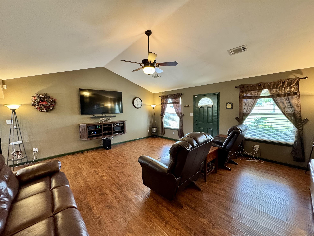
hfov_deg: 102.1
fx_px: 127
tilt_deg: -4.6
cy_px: 118
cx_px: 157
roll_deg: +1.1
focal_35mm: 14
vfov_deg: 85.7
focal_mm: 2.22
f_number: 2.2
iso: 500
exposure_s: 1/60
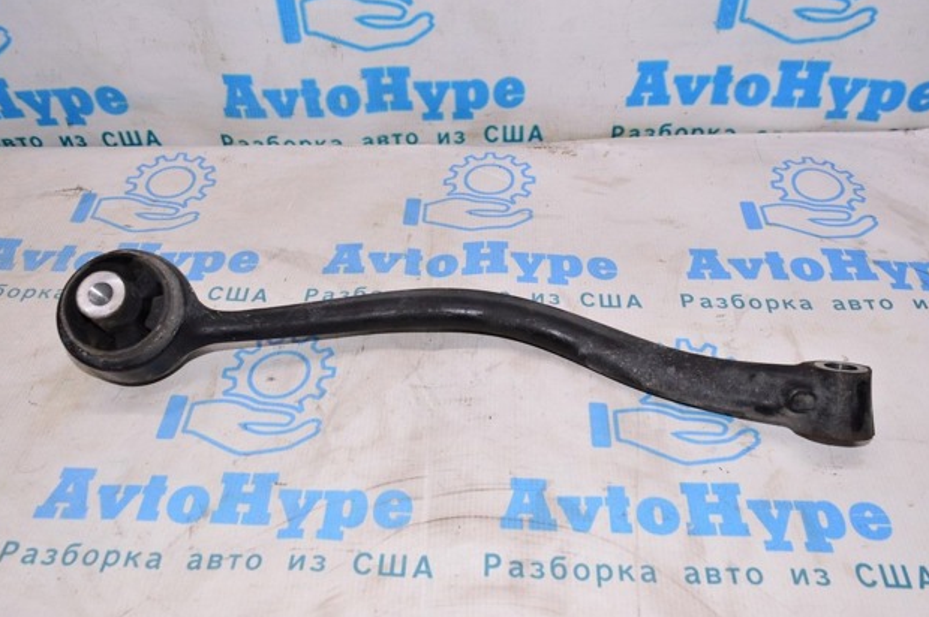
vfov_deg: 40.4
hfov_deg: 58.0
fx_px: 838
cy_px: 314
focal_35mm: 33
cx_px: 463
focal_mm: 21
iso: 1600
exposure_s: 1/200
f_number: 8
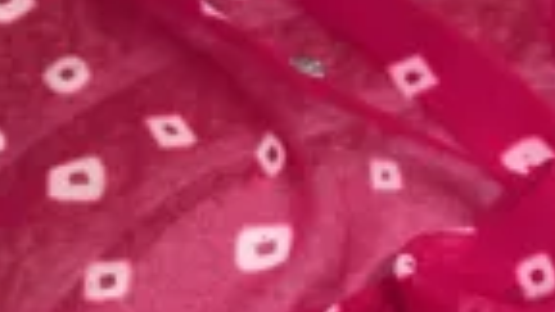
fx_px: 2605
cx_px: 436
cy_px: 822
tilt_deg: -68.7
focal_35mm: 177
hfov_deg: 12.1
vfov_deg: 6.4
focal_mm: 5.96
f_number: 1.6
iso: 32
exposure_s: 1/100
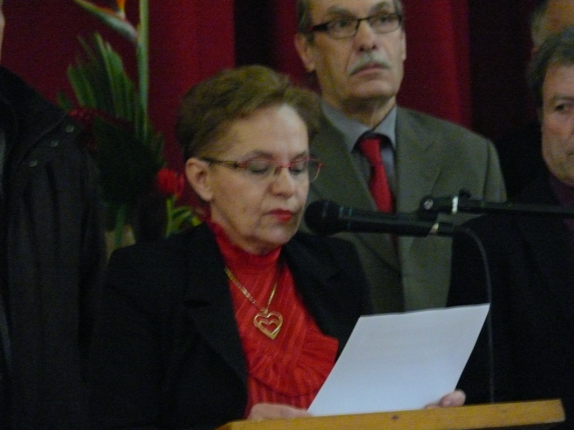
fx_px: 3515
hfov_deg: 9.3
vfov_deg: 7.0
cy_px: 215
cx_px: 287
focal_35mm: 212
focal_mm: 44.9
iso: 800
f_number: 3.6
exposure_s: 1/10
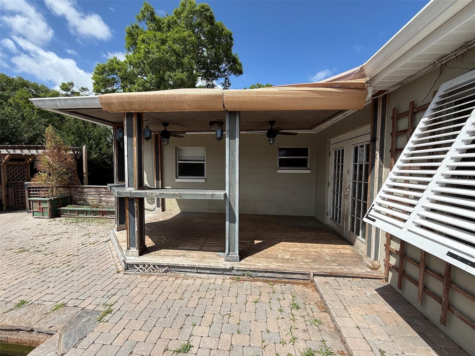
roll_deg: -0.6
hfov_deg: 102.1
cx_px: 238
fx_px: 192
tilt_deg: -2.0
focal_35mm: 14
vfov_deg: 85.7
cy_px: 178
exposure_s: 1/841
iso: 50
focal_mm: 2.22
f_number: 2.2
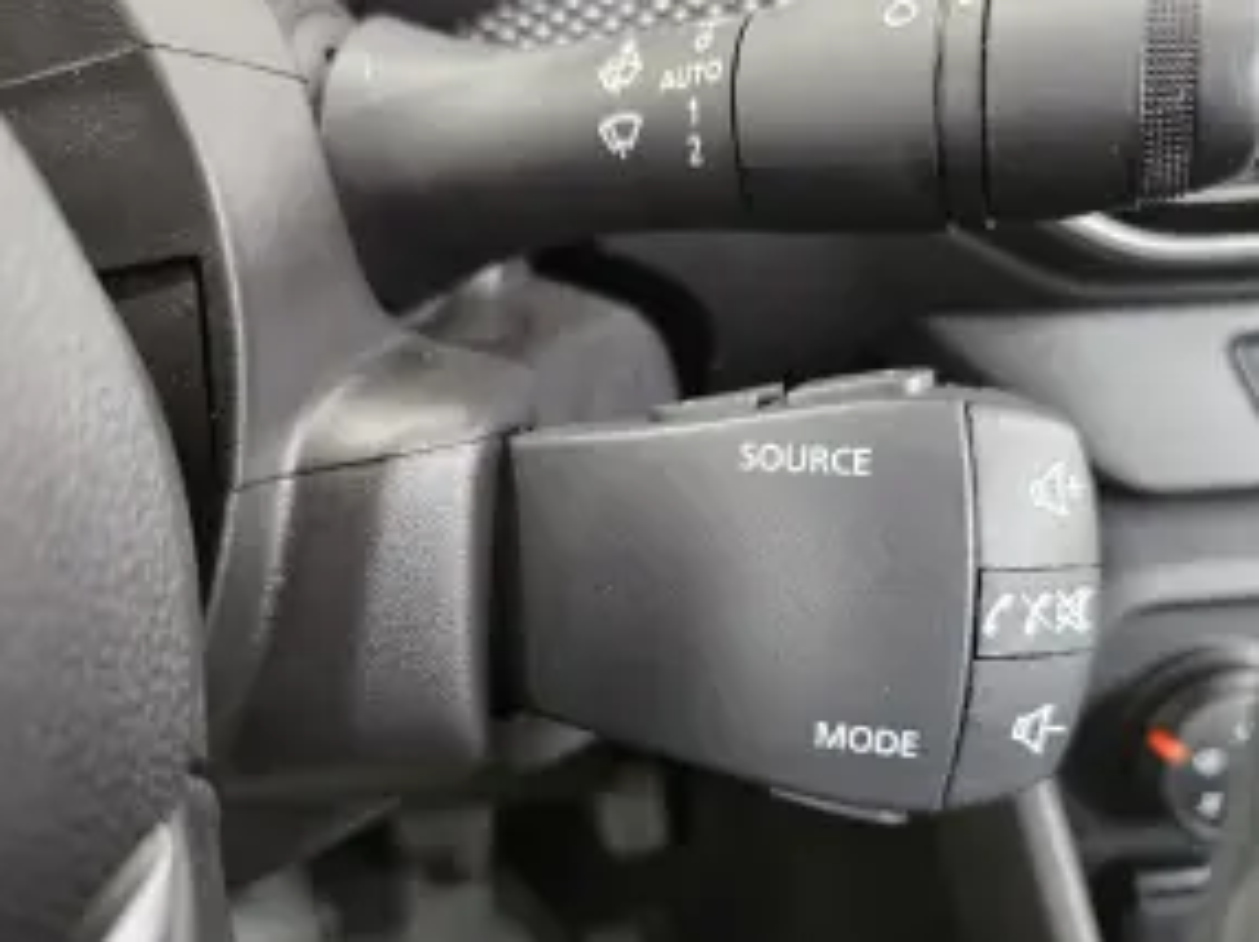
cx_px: 647
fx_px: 1054
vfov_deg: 48.0
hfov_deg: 61.7
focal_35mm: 29
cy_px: 541
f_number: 1.7
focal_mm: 6.3
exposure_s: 1/50
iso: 640
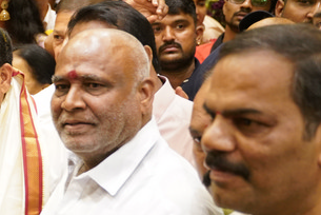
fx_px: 946
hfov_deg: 16.5
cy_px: 115
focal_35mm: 106
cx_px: -233
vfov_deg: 12.9
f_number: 2.8
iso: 2000
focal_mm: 30
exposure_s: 1/160
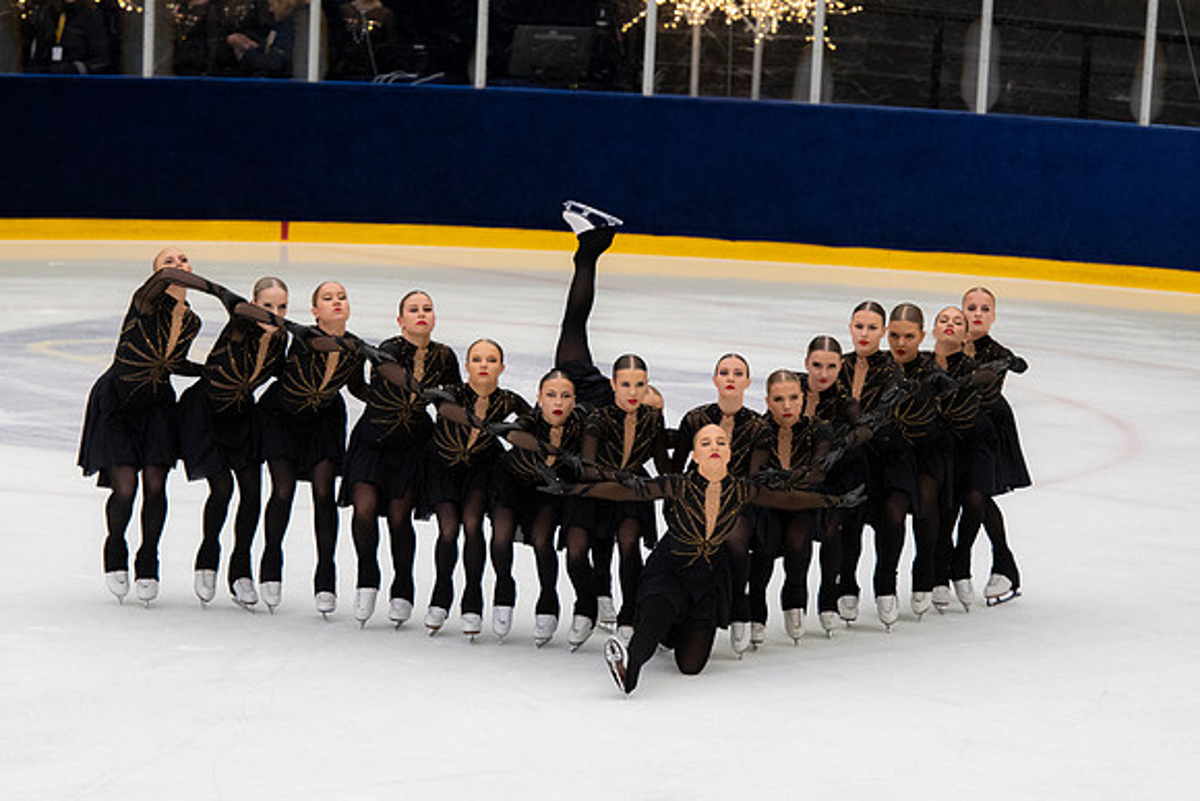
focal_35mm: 232
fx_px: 7751
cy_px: 400
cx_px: 600
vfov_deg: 5.9
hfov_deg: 8.9
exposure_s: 1/320
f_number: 5.6
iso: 1600
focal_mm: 155
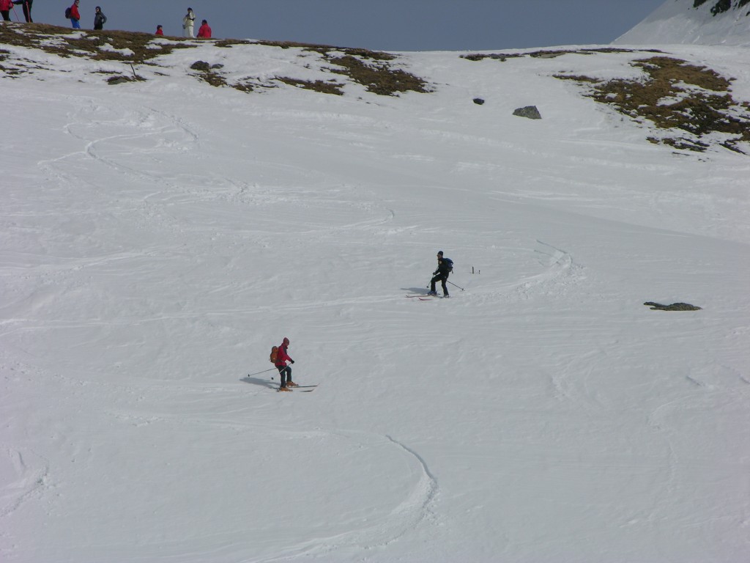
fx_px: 6067
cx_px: 375
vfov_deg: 5.3
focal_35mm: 280
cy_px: 282
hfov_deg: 7.1
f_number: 7.4
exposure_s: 1/575
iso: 50
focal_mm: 71.2
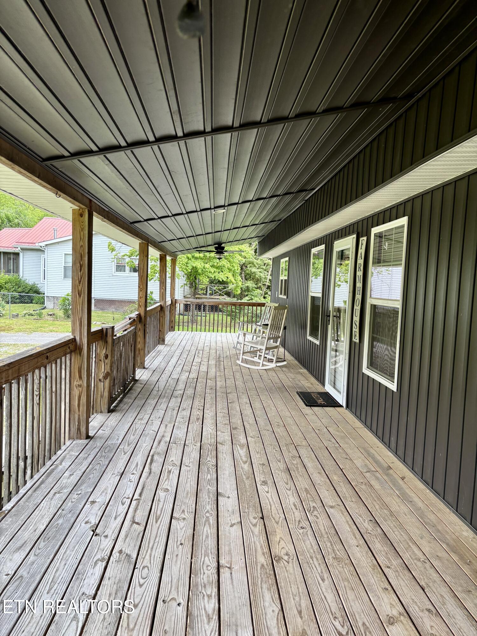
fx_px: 478
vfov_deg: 67.3
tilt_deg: -3.2
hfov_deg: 53.1
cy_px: 318
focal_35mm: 26
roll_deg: -2.9
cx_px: 238
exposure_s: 1/258
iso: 40
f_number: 1.6
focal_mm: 5.96
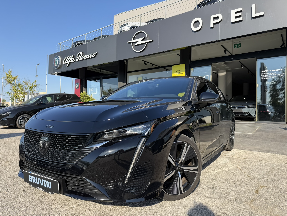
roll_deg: -0.5
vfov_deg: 56.8
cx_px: 144
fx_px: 199
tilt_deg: +1.7
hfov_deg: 71.6
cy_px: 108
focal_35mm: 24
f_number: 1.78
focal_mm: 6.76
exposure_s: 1/2299
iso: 80
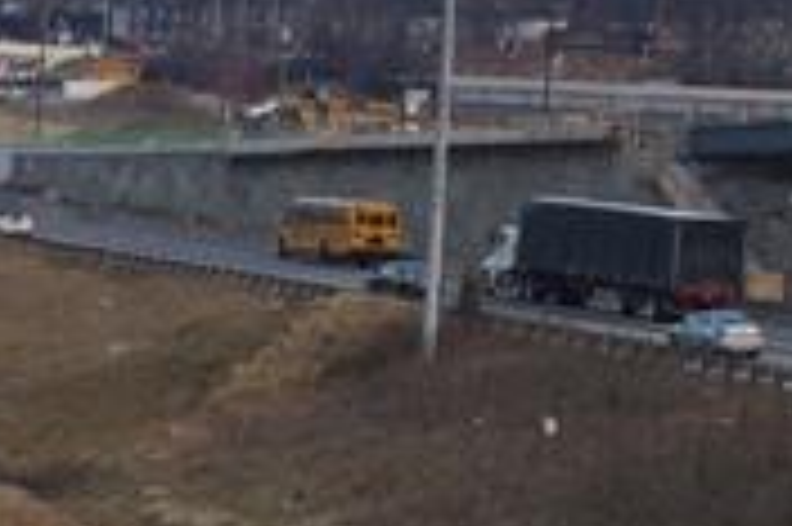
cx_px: -45
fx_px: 4154
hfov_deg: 10.8
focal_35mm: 189
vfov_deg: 7.1
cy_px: 870
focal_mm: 35
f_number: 11
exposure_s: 1/125
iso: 800
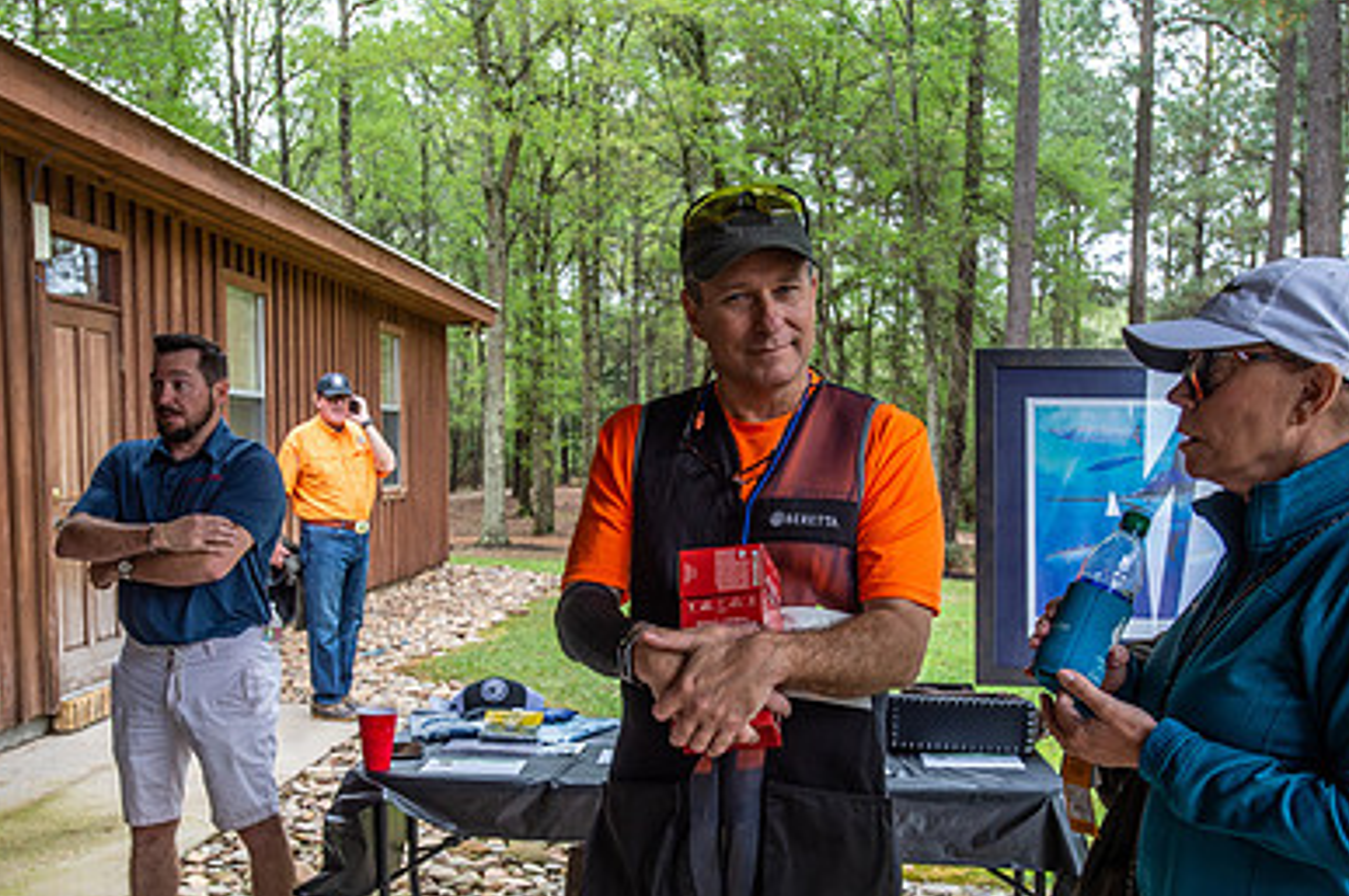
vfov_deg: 33.8
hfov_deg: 49.6
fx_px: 1460
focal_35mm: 39
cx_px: 627
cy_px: 593
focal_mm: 26
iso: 400
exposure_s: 1/125
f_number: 5.6
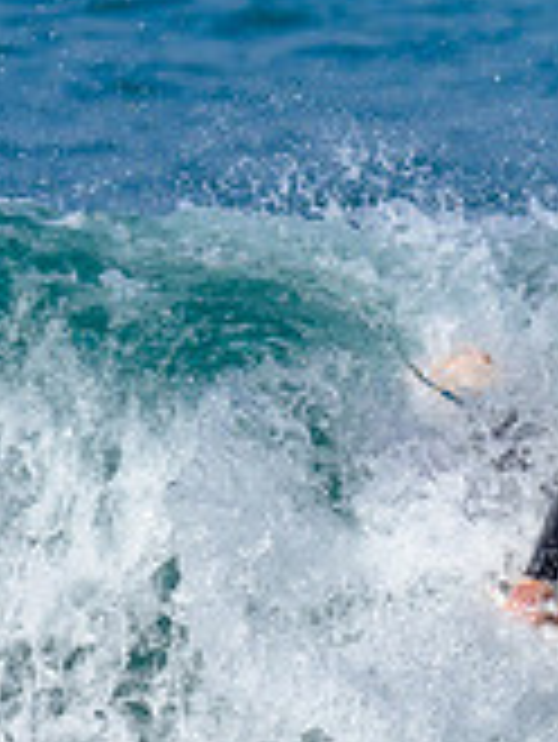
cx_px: 813
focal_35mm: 3712
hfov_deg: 0.4
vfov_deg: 0.5
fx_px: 79679
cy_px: 442
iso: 360
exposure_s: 1/2000
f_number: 6.3
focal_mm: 800
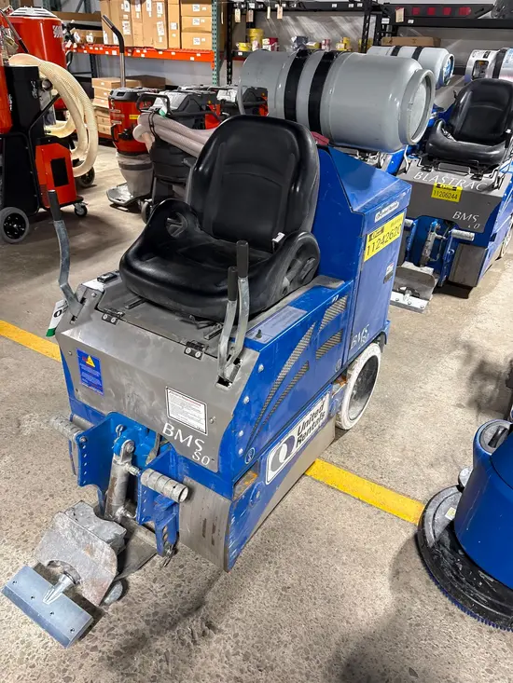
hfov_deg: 53.1
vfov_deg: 67.3
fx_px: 514
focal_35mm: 26
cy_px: 342
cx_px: 256
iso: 125
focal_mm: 5.96
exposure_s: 1/68
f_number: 1.6
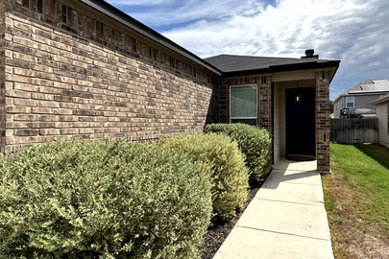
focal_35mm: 23
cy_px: 122
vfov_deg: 55.1
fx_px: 249
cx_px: 193
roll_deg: +3.0
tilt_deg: -0.2
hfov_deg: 76.1
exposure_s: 1/2747
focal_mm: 2.22
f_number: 2.2
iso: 50
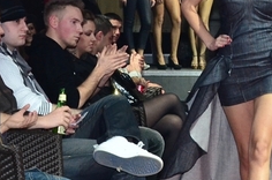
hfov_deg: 14.3
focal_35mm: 140
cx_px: 309
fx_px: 1055
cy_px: 82
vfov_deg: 9.7
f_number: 5.6
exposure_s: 1/125
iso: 1250
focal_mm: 28
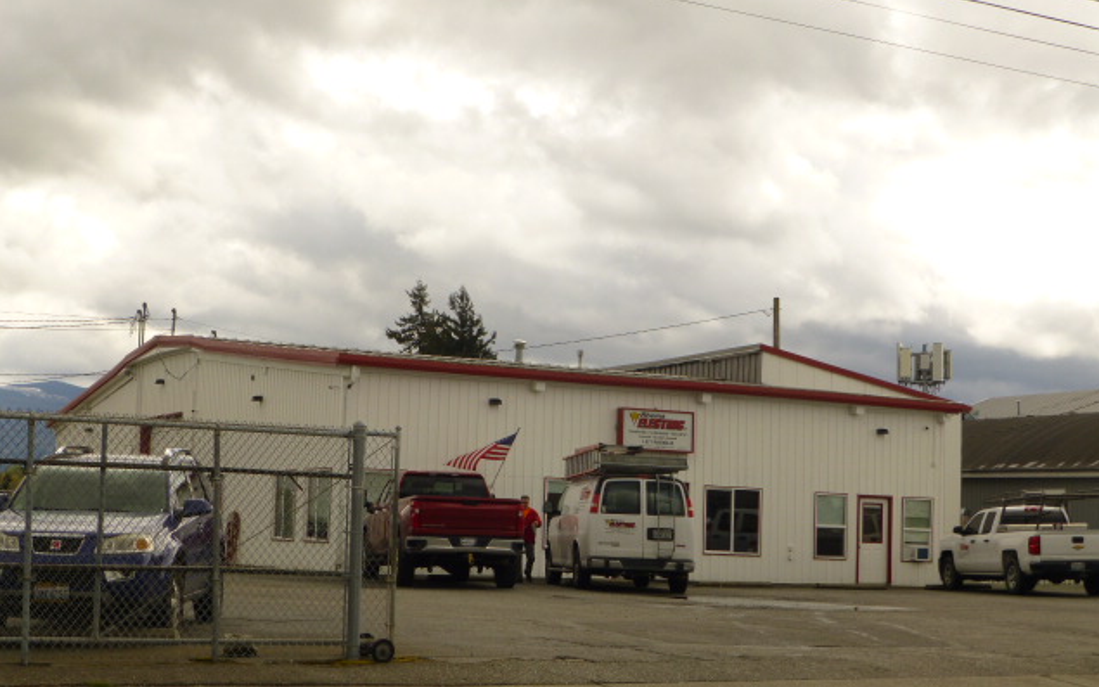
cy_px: 382
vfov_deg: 21.0
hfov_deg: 33.0
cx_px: 552
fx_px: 1857
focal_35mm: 62
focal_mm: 10.3
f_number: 4.7
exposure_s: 1/500
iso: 100
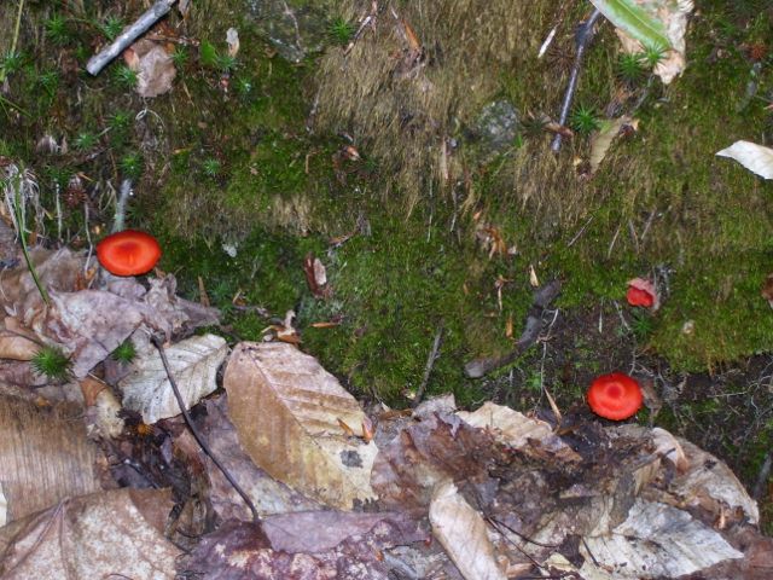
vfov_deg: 17.0
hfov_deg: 22.5
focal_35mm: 87
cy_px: 290
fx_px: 1943
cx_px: 386
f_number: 4.3
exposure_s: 1/90
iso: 80
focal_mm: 14.3
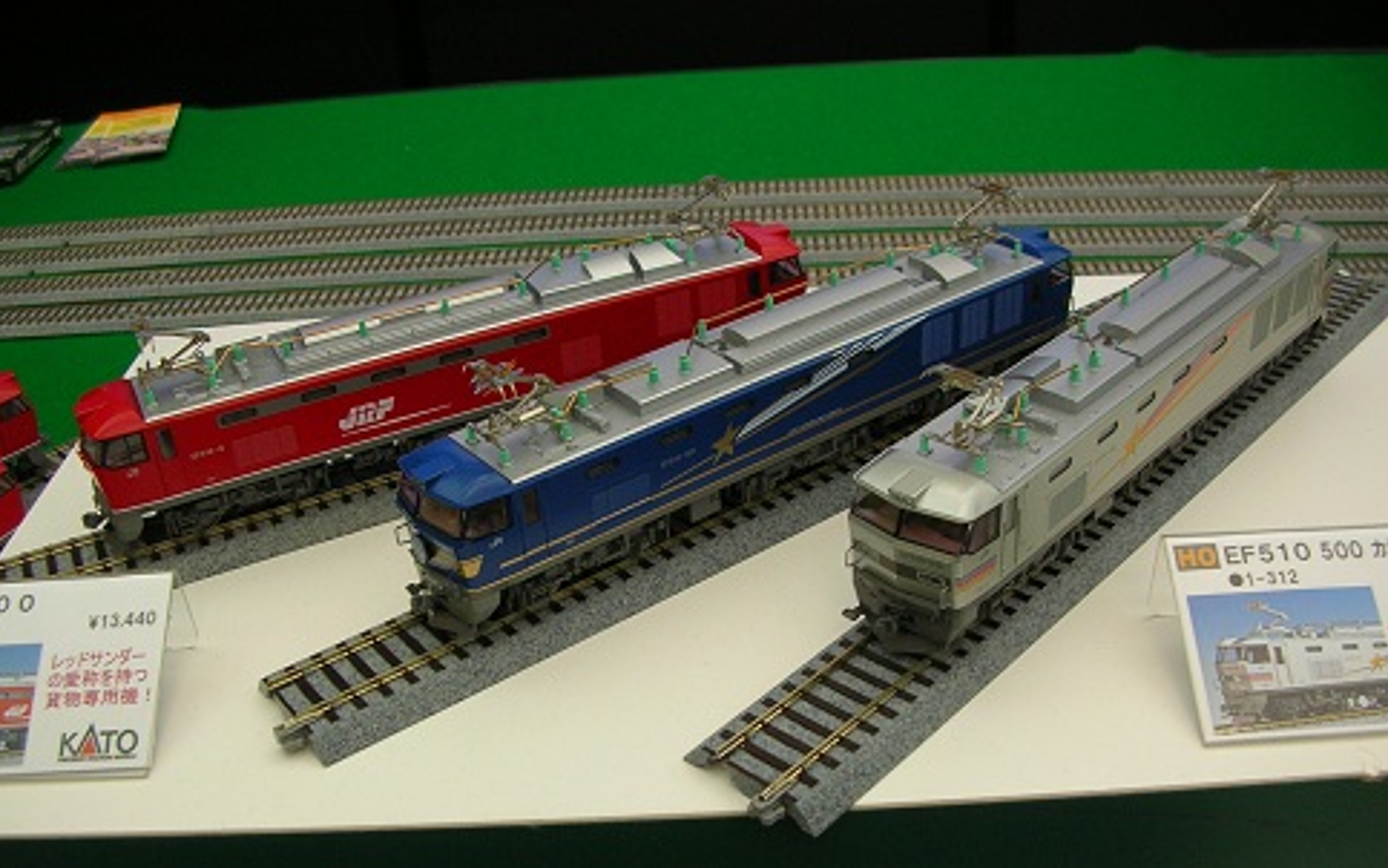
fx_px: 1438
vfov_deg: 33.5
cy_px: 525
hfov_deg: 51.5
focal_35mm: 38
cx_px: 703
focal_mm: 5.8
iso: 50
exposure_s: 1/23.1
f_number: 2.8
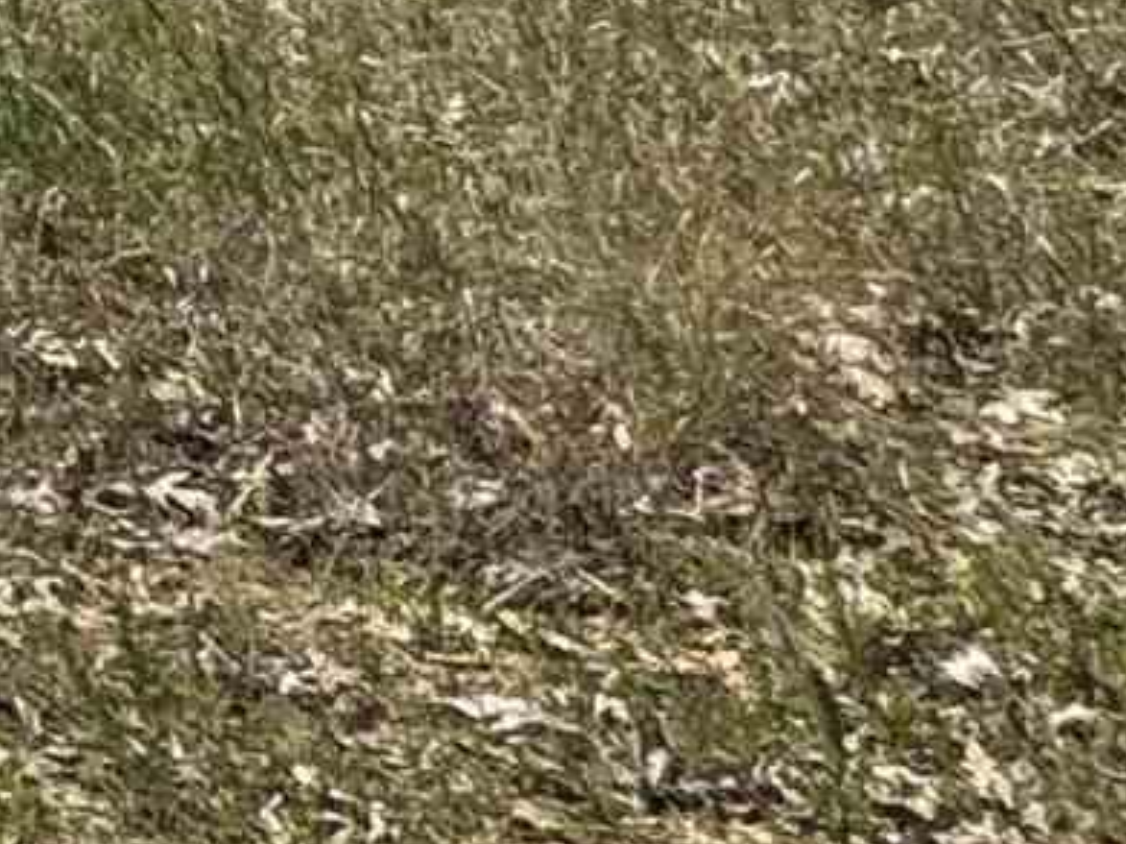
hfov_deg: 10.7
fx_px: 3577
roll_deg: -3.9
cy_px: -455
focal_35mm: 110
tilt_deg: +0.0
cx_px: -2408
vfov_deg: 12.7
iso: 50
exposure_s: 1/1832
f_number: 2.2
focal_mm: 2.22
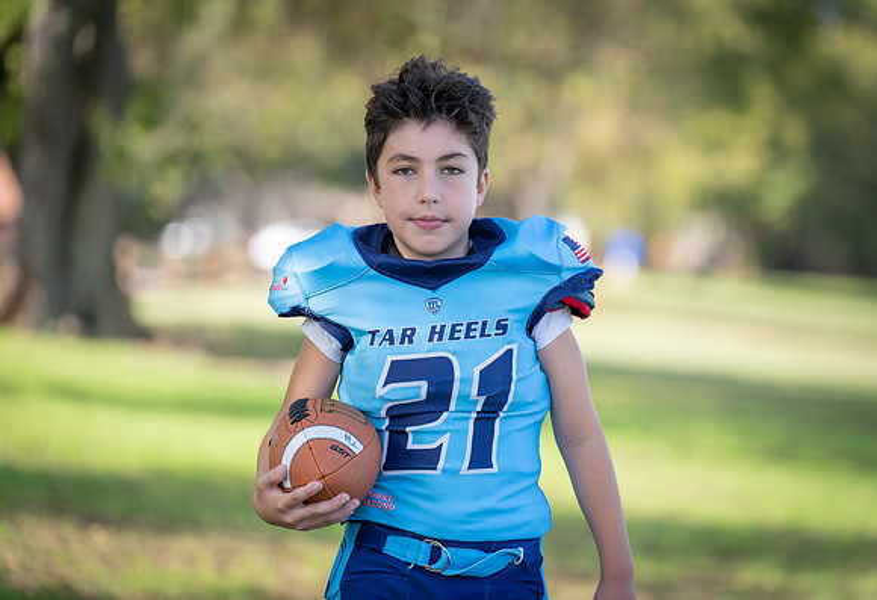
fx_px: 3893
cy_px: 283
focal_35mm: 158
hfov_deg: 12.9
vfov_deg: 8.8
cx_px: 477
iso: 100
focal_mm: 147
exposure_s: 1/400
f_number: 2.8
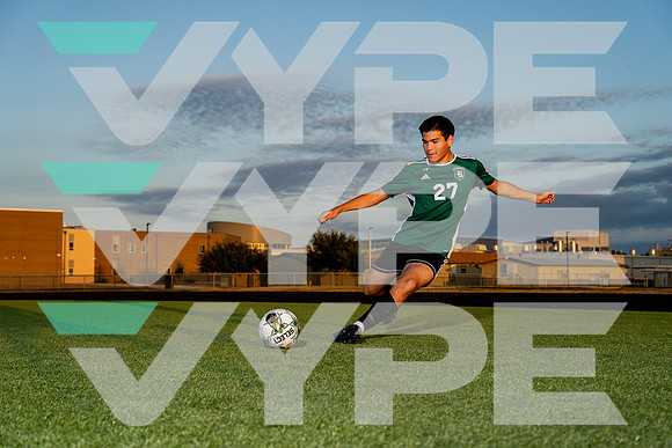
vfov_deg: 28.0
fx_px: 899
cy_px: 224
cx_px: 336
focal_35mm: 48
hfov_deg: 41.0
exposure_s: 1/1250
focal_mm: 47
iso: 200
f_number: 4.5
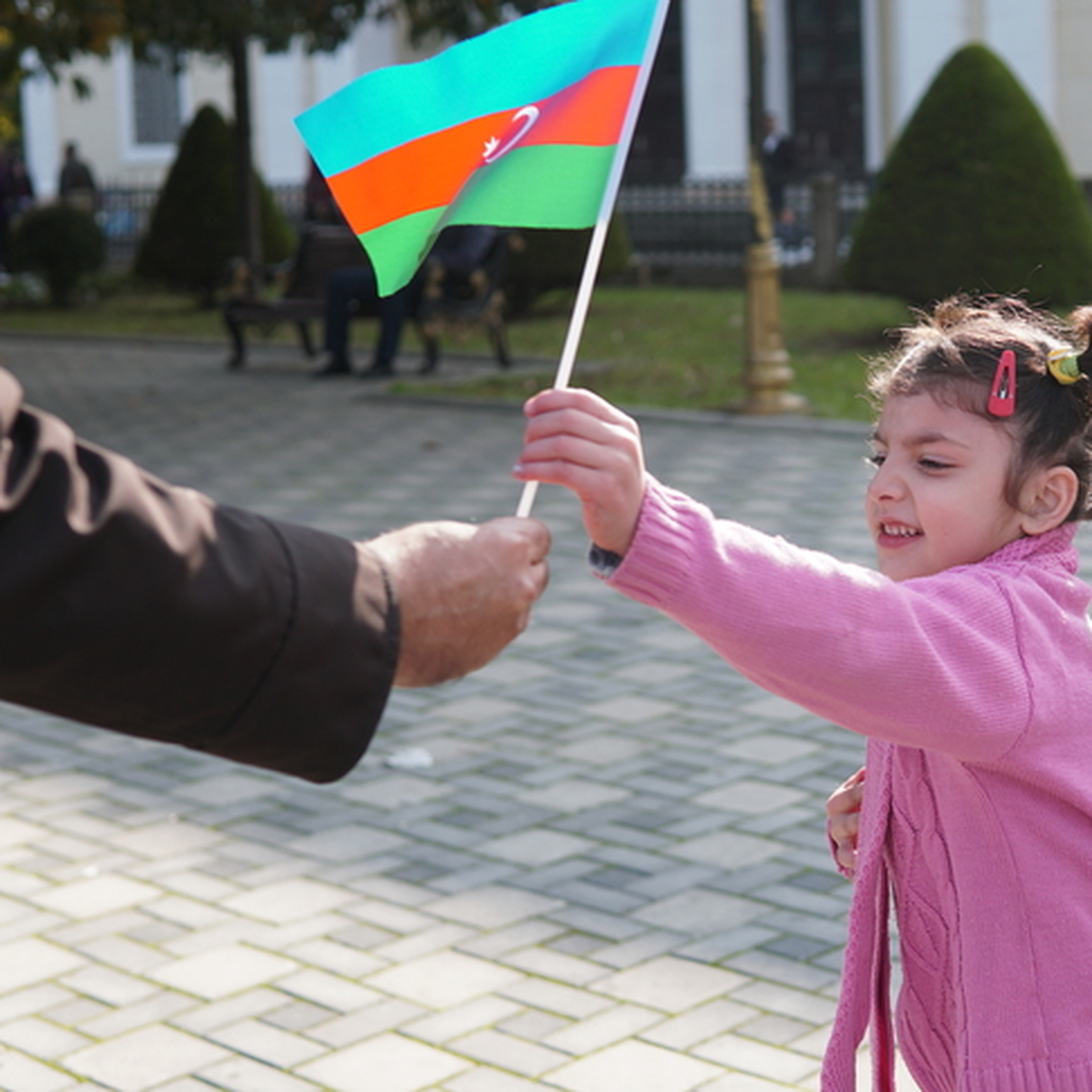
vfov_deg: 27.3
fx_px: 2248
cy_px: 534
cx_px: 822
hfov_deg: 26.9
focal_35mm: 63
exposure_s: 1/800
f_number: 2.8
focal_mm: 30
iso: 100
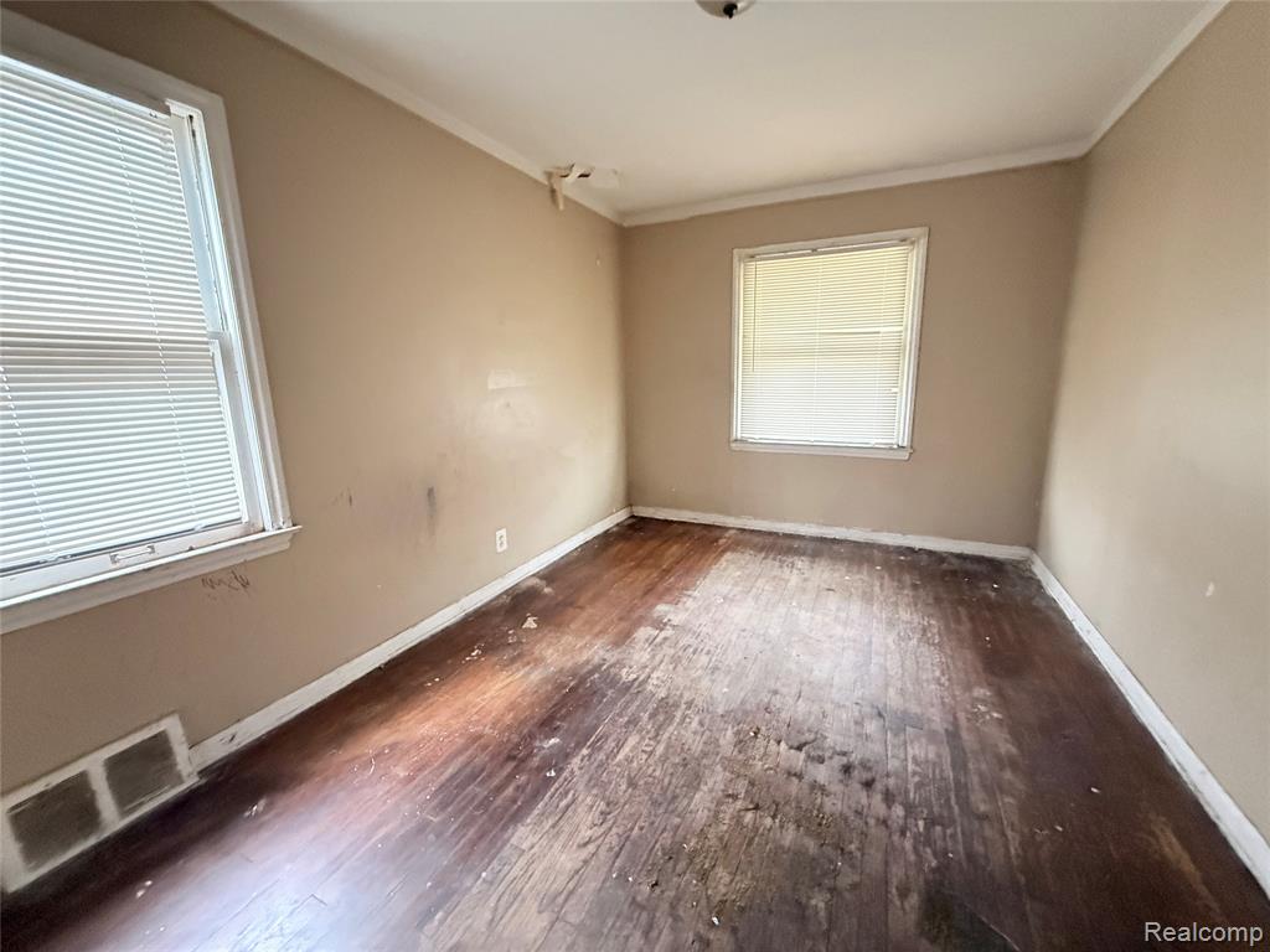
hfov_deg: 102.1
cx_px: 635
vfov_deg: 85.7
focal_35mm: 14
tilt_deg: -10.4
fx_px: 514
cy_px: 476
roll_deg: +0.6
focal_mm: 2.22
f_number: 2.2
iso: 1250
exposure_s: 1/60
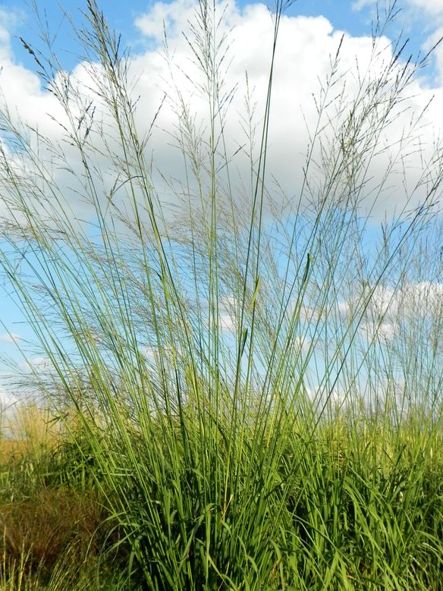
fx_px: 649
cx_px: 222
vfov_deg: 49.0
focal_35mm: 38
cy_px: 303
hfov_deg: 37.7
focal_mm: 6.6
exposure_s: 1/1000
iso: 160
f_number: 4
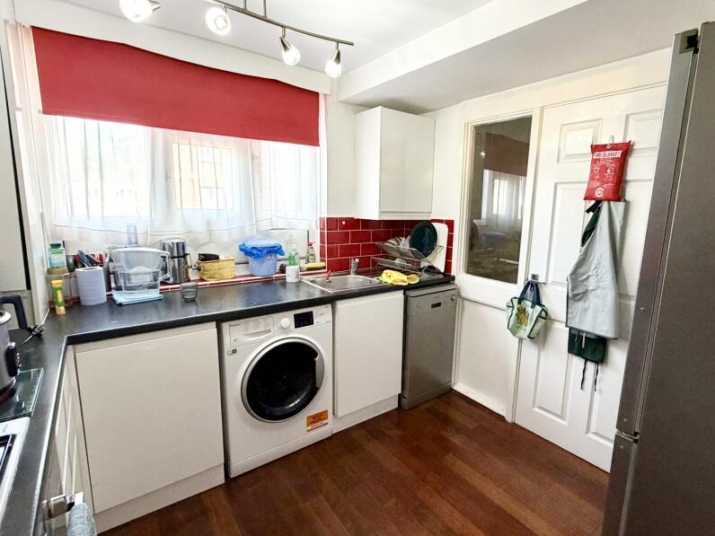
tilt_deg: -8.7
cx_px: 388
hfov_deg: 87.6
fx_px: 372
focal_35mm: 18
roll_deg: -1.4
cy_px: 265
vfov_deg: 71.6
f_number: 2.2
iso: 320
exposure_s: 1/98
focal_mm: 2.22
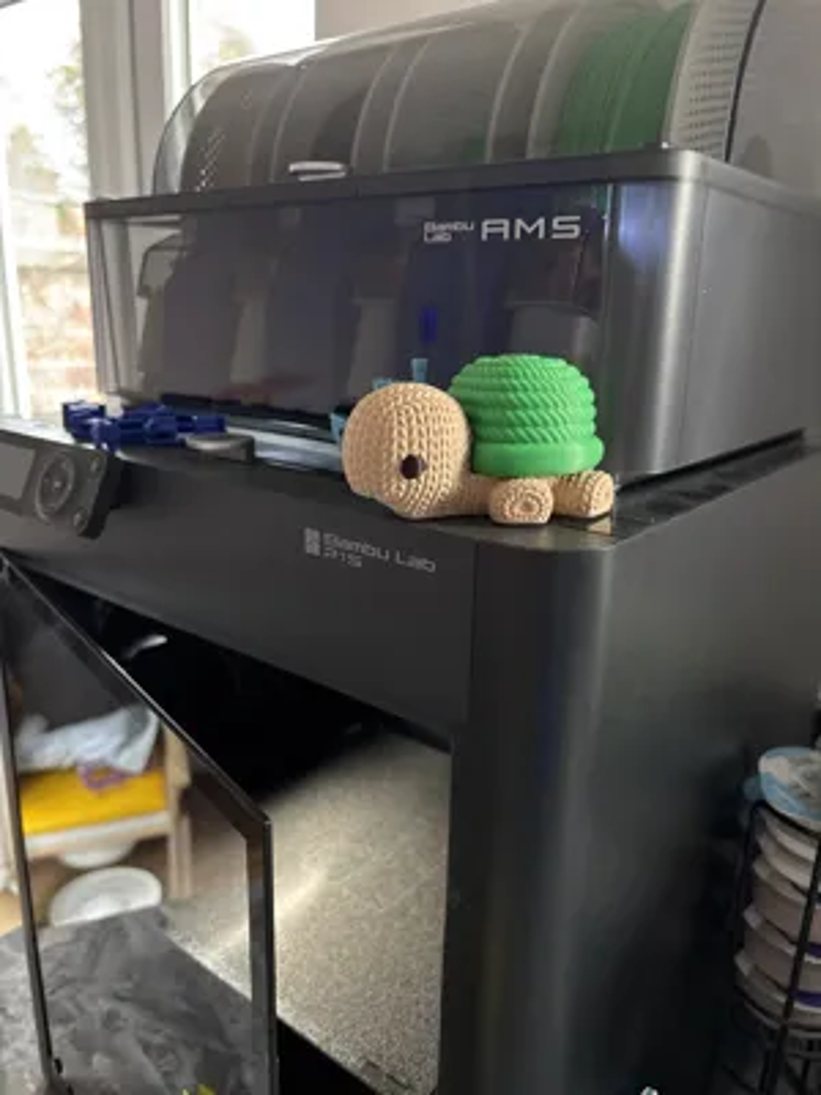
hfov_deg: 53.1
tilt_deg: -16.7
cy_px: 548
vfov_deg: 67.3
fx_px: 822
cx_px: 410
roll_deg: -2.1
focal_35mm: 26
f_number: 1.6
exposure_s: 1/31
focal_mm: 5.96
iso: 640
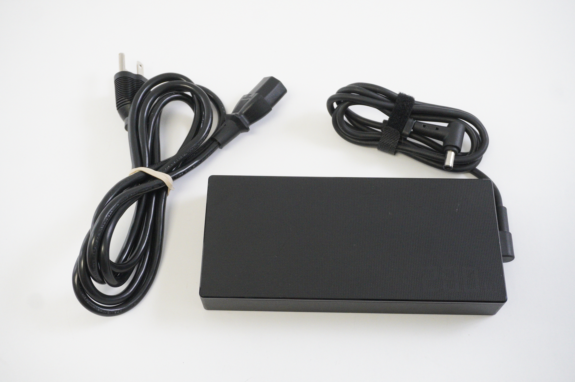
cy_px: 191
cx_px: 288
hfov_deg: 46.4
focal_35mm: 42
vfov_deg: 31.8
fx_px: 670
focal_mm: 28
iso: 5000
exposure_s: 1/200
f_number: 5.6
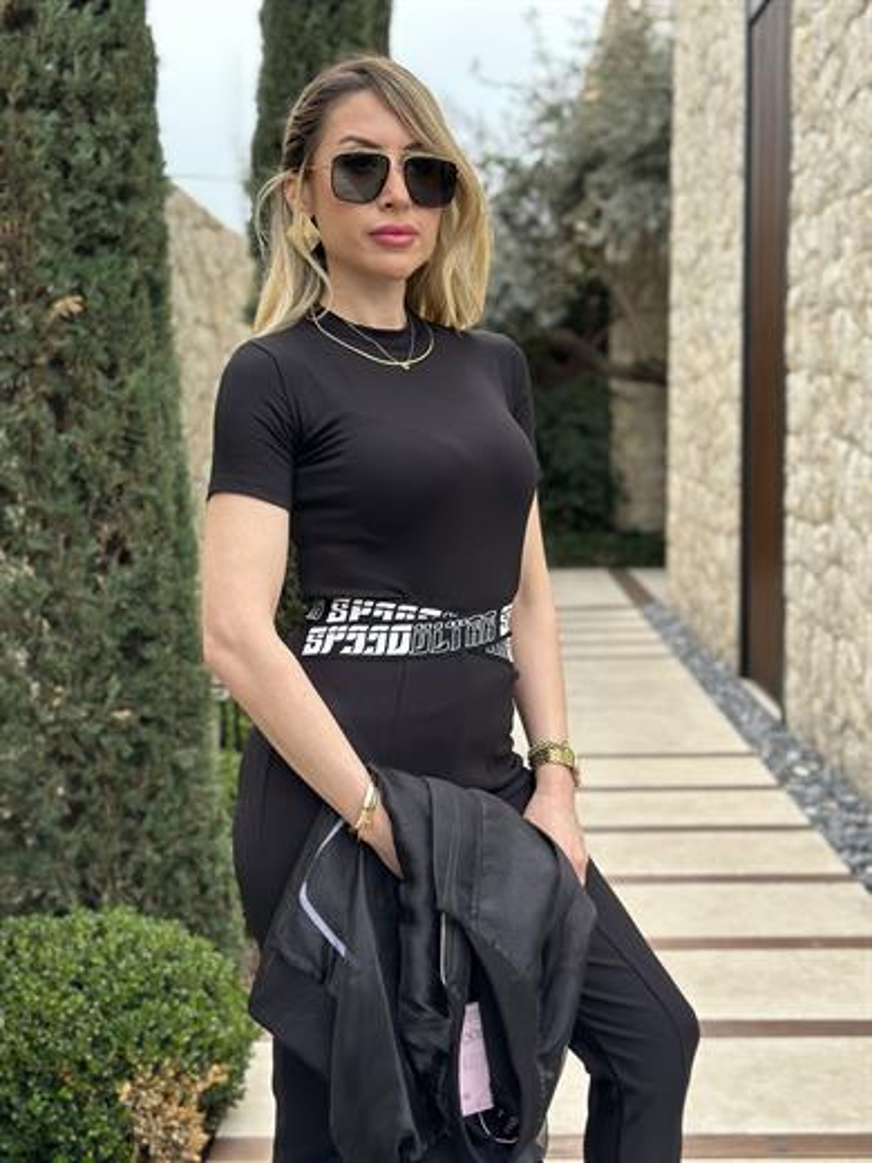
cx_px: 436
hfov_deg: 30.3
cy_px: 582
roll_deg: +0.7
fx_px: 1612
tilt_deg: -5.4
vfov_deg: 39.7
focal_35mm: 48
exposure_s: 1/574
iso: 80
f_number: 1.78
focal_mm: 6.86
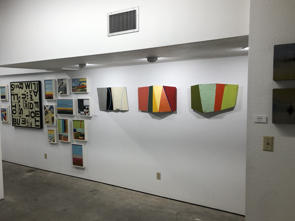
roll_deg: -0.3
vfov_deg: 42.9
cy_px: 117
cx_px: 123
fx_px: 281
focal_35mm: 33
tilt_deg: -4.7
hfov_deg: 55.1
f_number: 1.8
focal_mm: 3.99
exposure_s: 1/40
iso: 20
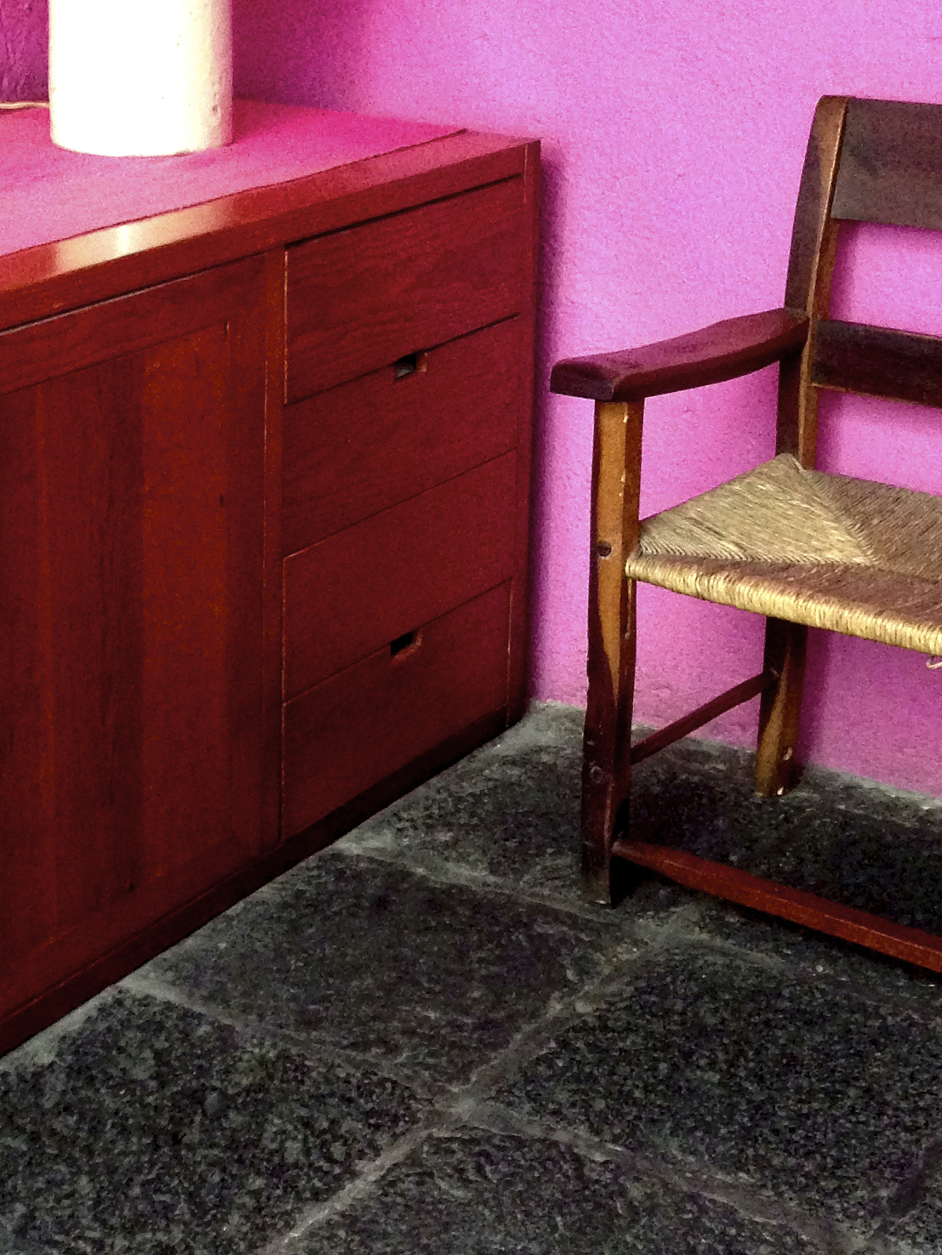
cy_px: 429
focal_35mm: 73
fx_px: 2649
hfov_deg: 20.1
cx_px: 357
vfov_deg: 26.5
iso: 320
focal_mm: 4.13
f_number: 2.4
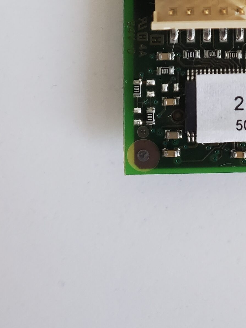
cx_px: 247
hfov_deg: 24.8
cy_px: -4
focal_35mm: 56
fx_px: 531
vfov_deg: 31.6
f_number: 2.4
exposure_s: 1/120
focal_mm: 4.3
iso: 320
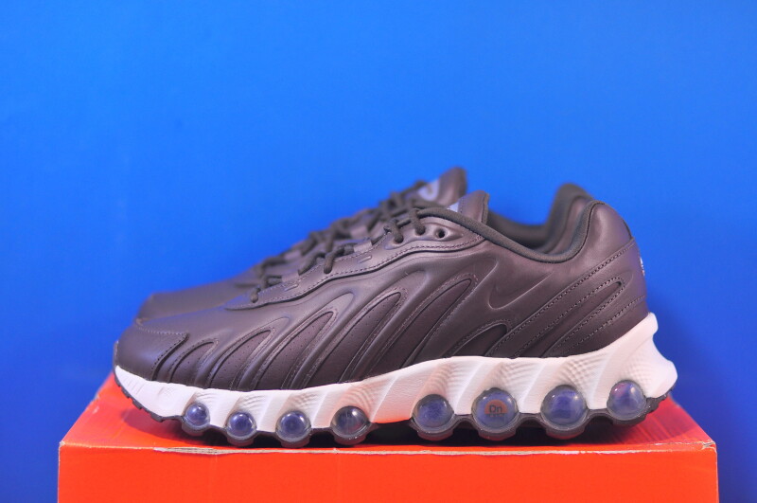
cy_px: 252
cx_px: 378
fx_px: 1575
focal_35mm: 75
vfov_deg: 18.1
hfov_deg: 27.0
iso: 250
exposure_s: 1/320
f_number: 2.2
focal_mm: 50
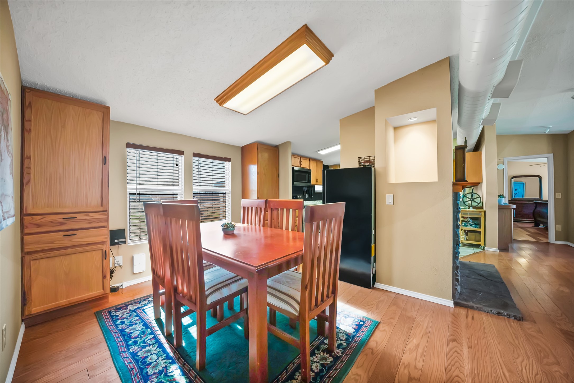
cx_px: 287
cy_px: 192
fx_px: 191
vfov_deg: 90.0
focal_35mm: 12
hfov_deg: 112.6
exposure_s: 1/13
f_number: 9
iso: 640
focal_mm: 12
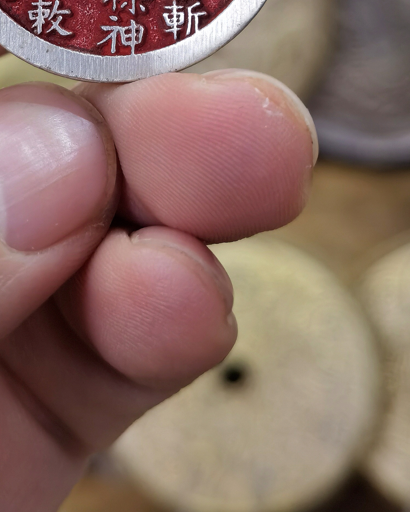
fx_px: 1456
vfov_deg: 19.3
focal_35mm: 96
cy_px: -30
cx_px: 114
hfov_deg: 16.0
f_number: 1.9
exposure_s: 1/100
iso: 100
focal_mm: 6.67
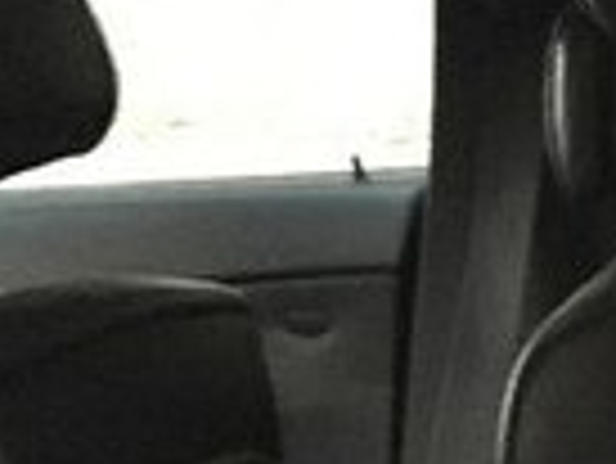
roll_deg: +1.9
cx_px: 1048
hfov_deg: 13.0
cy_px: 800
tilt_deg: -20.9
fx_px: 2494
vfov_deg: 10.1
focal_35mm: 140
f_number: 2.2
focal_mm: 4.15
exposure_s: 1/17
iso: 800
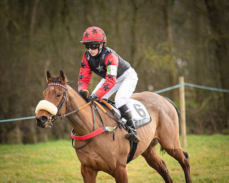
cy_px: 105
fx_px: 1903
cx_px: 110
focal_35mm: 281
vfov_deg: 5.5
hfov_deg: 6.9
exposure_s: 1/1000
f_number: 1.8
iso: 250
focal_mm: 135
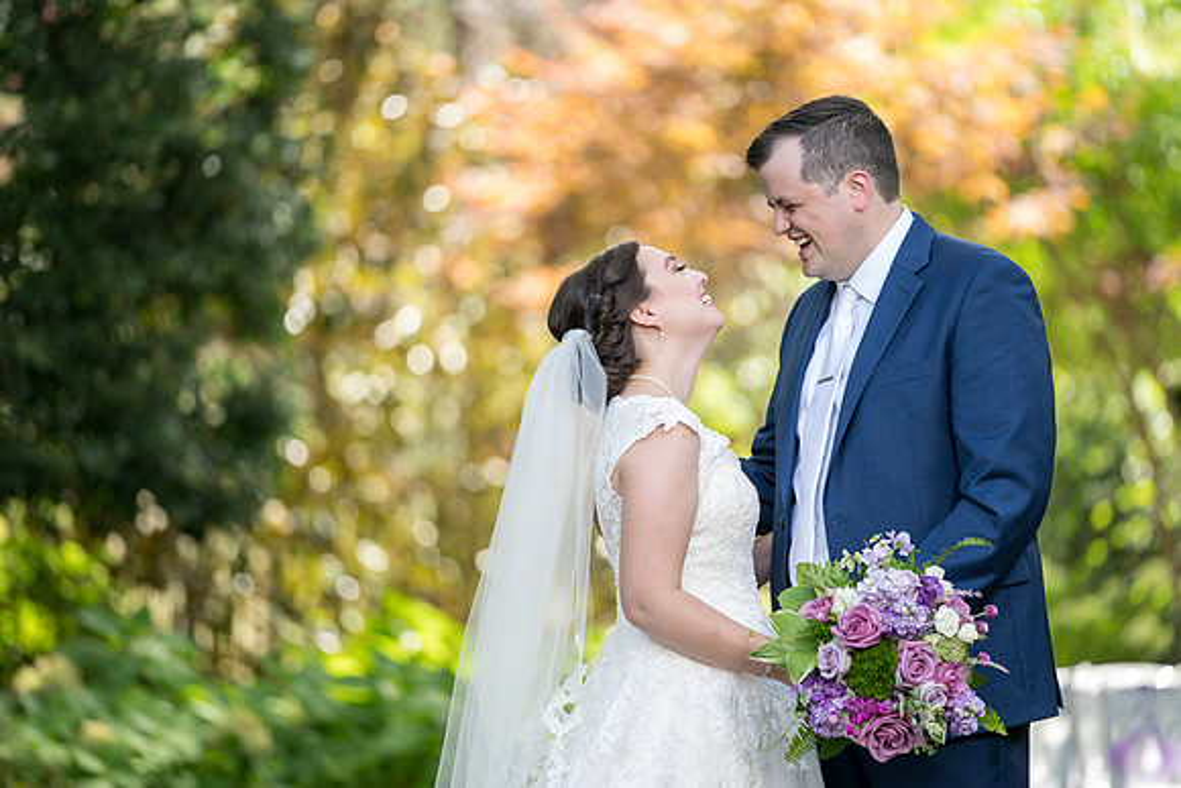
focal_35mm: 200
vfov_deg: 6.9
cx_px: 590
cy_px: 394
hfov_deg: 10.3
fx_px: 6562
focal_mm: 200
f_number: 2.8
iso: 100
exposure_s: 1/200
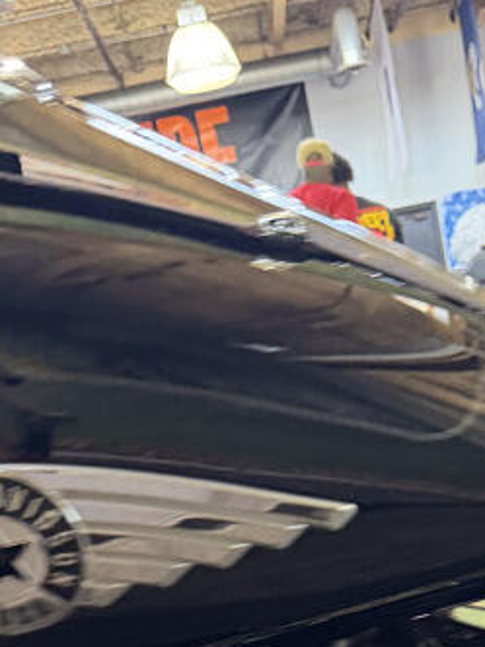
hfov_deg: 19.5
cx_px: 436
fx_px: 1382
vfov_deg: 22.2
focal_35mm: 74
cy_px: 945
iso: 320
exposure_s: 1/60
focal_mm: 6.76
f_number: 1.78
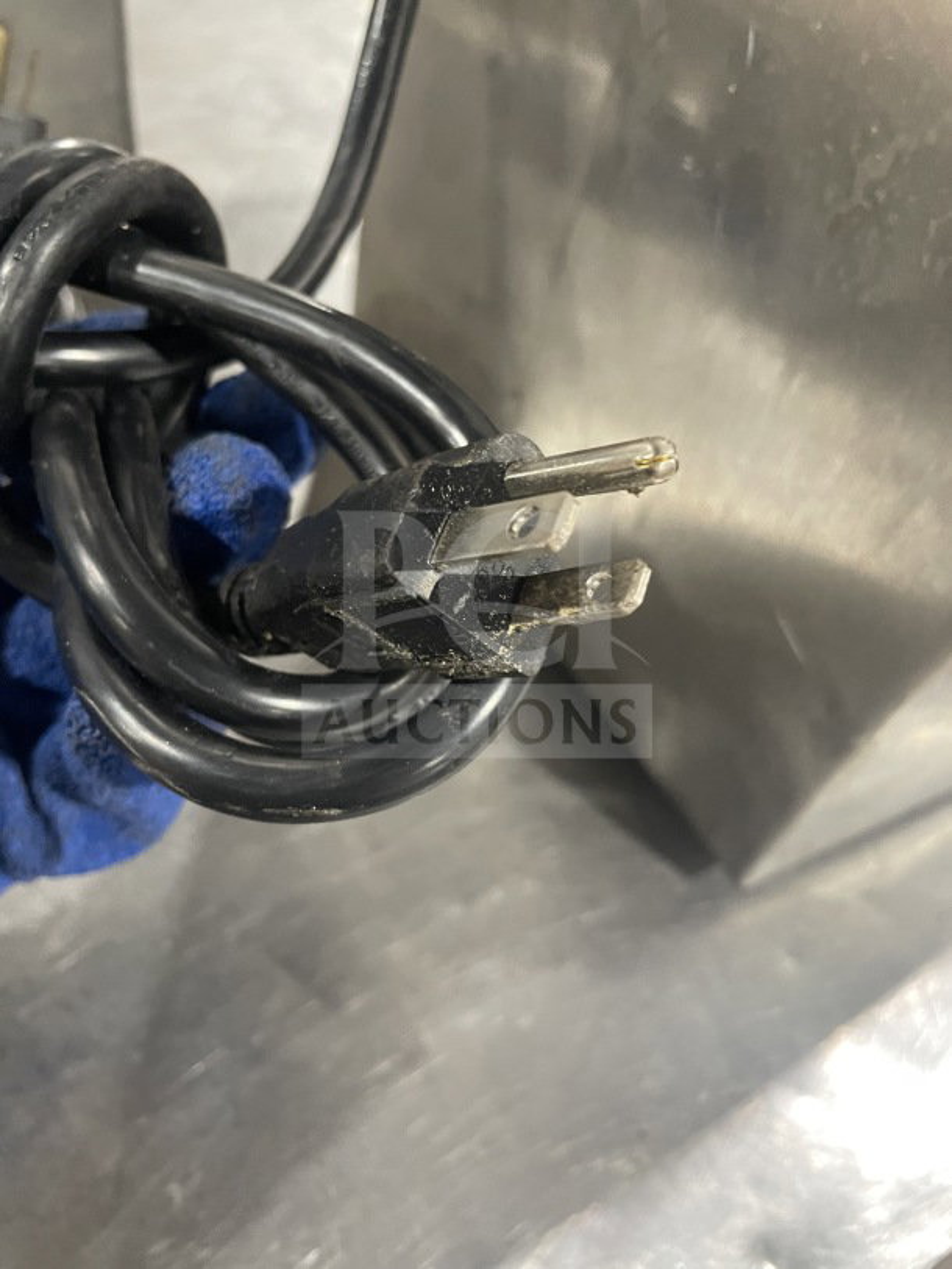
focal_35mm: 26
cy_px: 634
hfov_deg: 53.1
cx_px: 476
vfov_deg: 67.3
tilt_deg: -47.2
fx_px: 953
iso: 500
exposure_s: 1/53
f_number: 1.6
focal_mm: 4.2
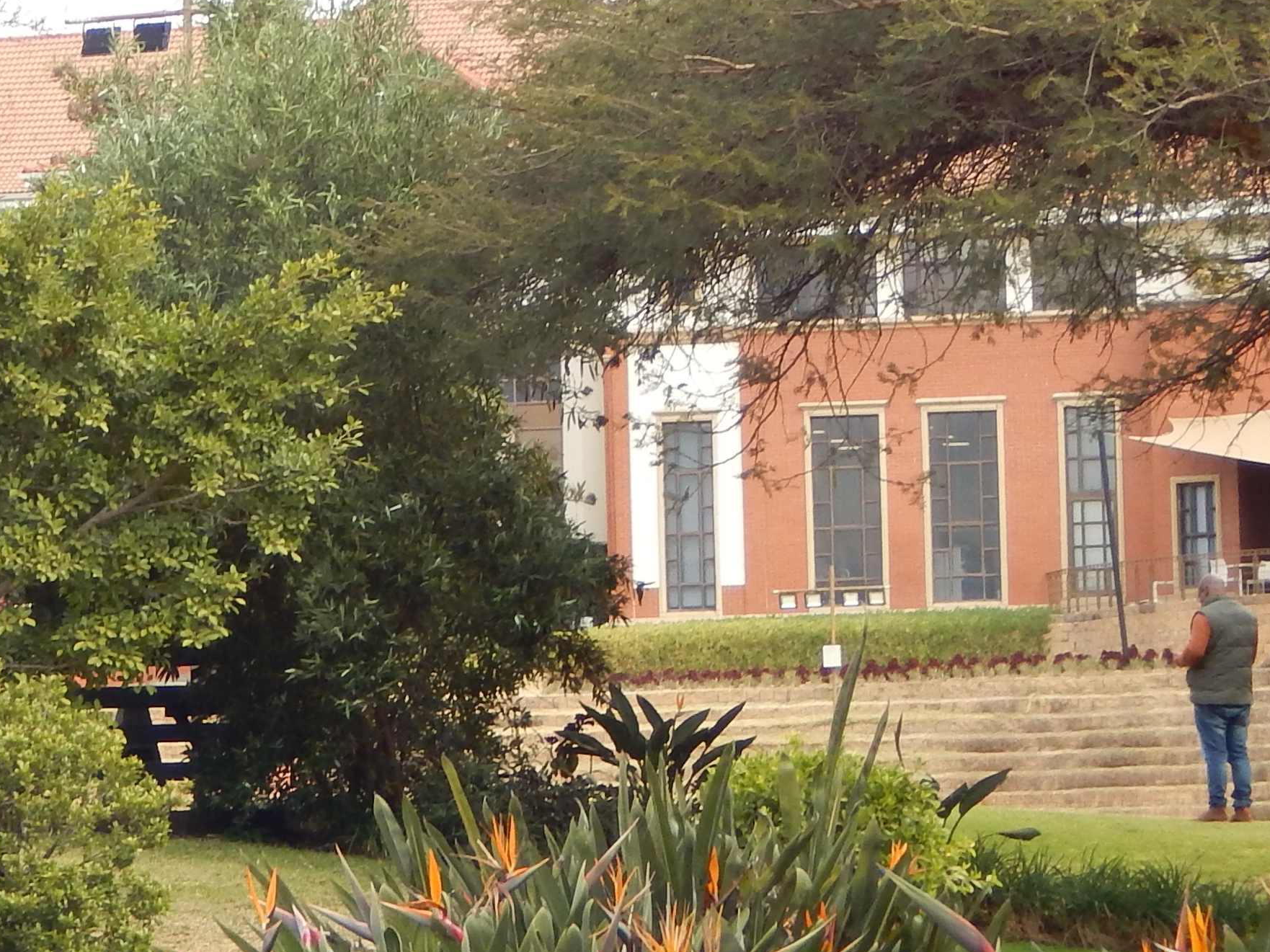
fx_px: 9978
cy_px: 615
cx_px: 28
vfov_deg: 5.5
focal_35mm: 272
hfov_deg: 7.3
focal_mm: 18.7
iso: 125
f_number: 4.5
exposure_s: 1/125
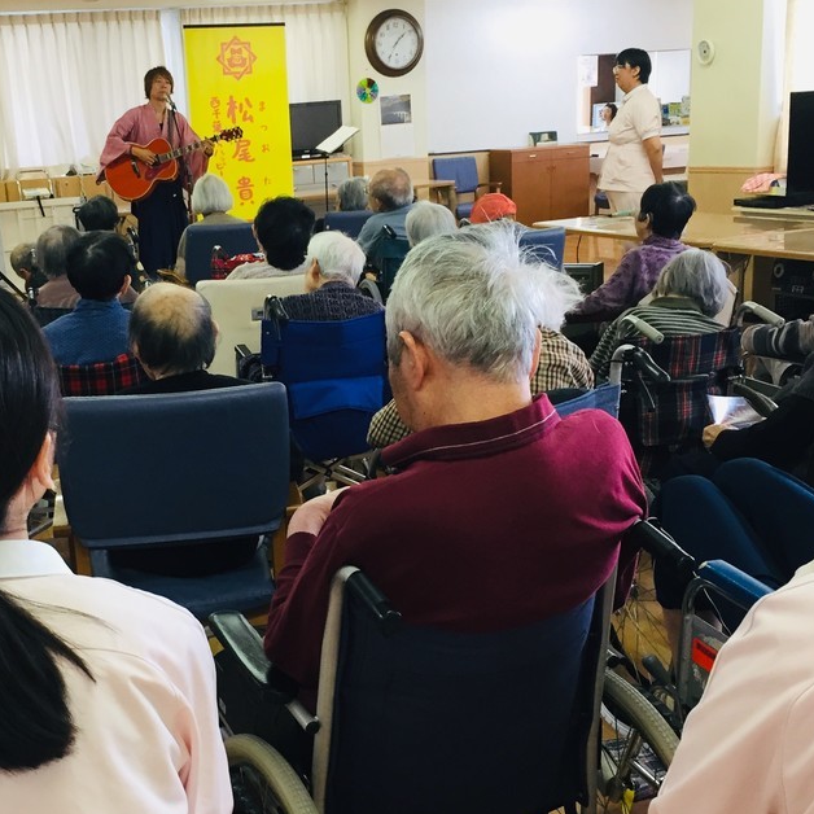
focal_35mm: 49
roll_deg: +4.3
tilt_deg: -14.8
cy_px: 485
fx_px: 1304
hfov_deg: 34.4
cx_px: 271
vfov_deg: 34.6
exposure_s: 1/30
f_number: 2.2
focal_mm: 4.15
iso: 40
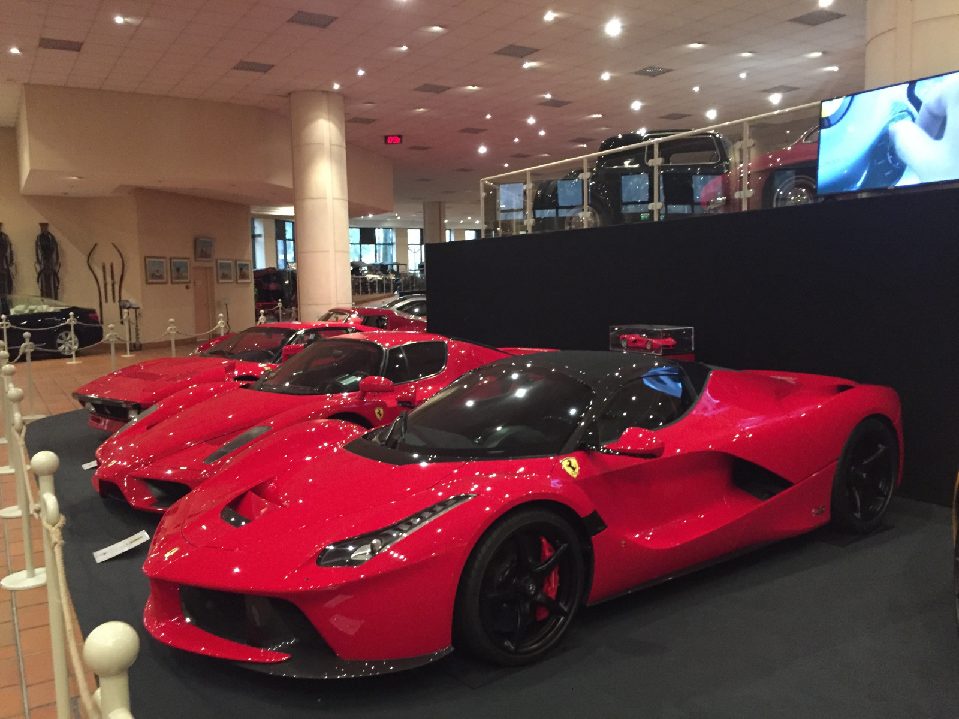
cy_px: 360
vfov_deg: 48.2
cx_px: 480
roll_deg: +1.0
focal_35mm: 29
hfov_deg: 61.7
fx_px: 803
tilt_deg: -4.3
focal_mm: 4.15
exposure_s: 1/17
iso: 400
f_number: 2.2
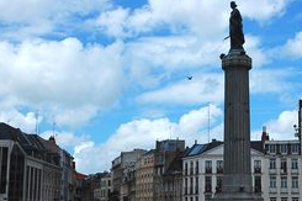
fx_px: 562
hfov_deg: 29.8
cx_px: 206
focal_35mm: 67
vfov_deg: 20.2
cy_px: 126
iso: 200
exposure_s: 1/400
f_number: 10
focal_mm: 26
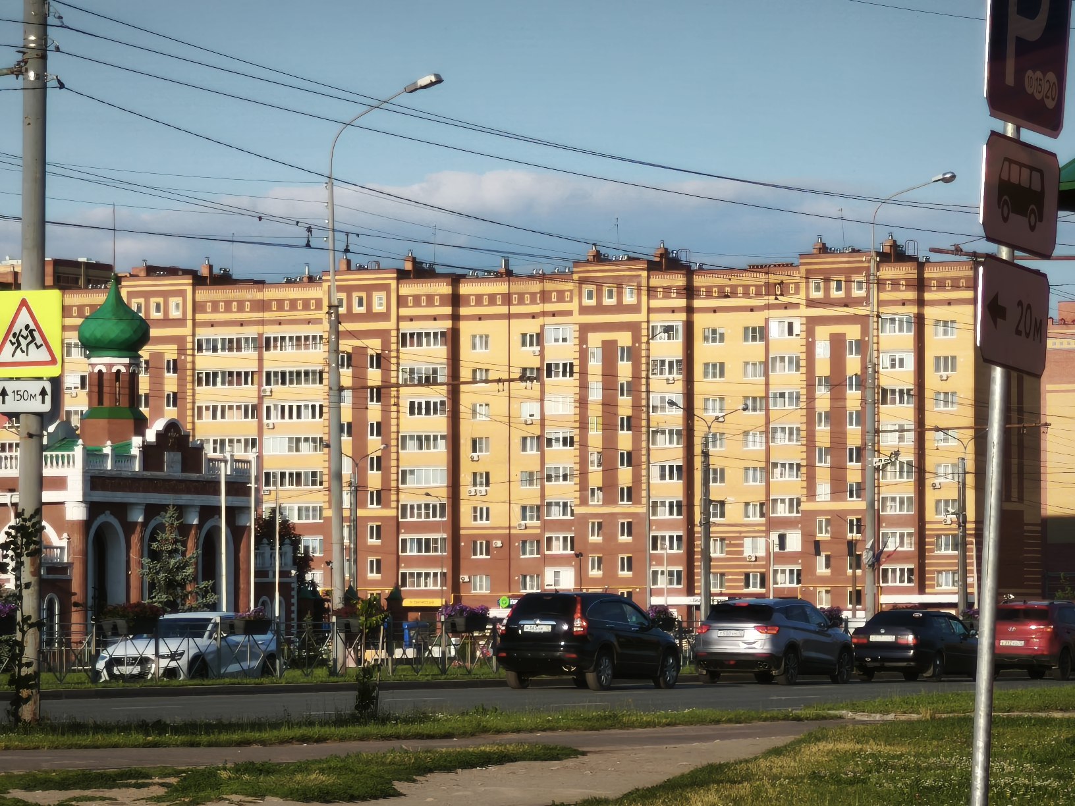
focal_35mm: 200
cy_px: 403
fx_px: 6211
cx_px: 538
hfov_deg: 9.9
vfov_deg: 7.4
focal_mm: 7.1
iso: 50
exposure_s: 1/503
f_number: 1.9
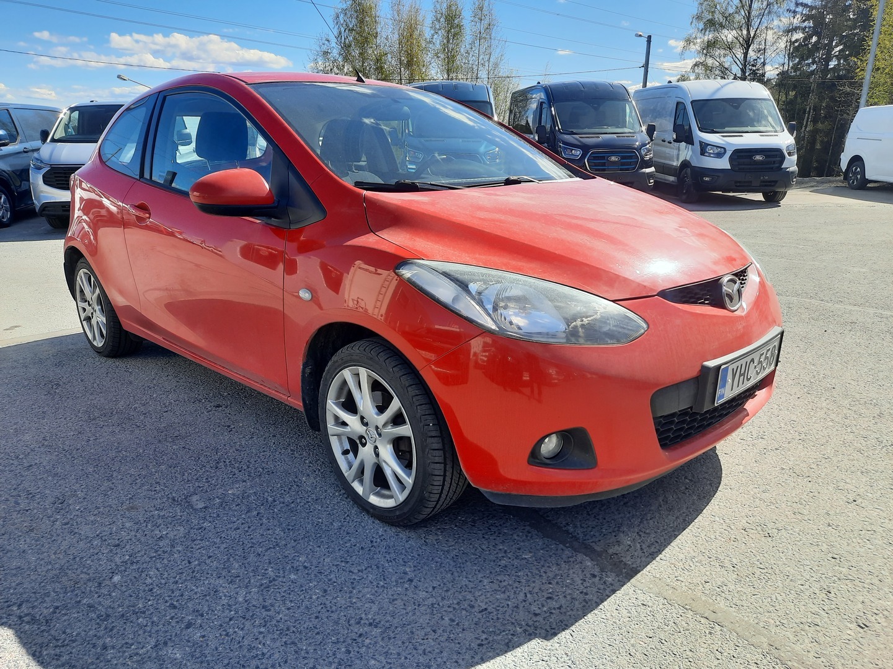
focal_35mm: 25
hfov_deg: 69.4
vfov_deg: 54.9
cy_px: 334
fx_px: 645
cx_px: 446
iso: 32
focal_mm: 4.6
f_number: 2
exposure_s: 1/494
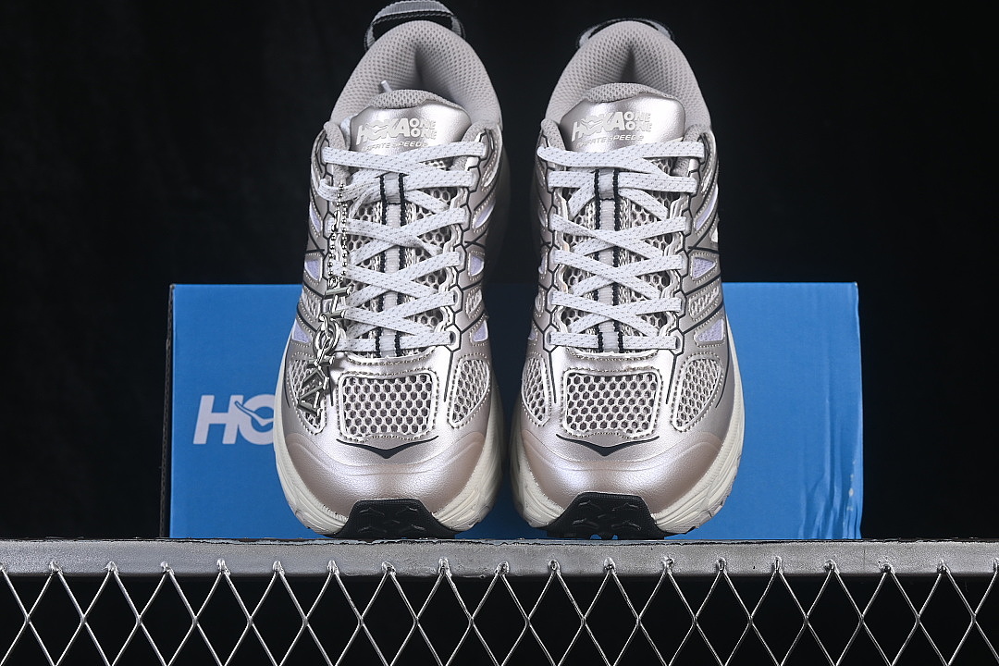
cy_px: 333
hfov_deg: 27.0
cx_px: 500
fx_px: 2081
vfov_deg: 18.2
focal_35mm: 75
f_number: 8
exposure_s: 1/80
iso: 160
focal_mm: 50
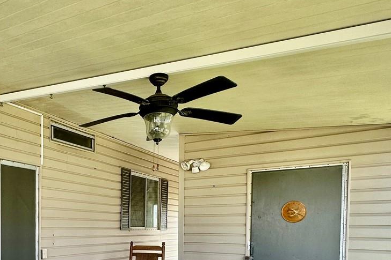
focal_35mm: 32
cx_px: 81
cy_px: 237
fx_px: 347
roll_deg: -1.5
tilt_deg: -1.3
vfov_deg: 38.1
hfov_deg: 54.9
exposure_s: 1/99
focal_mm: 2.22
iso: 64
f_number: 2.2
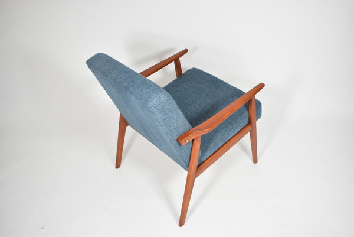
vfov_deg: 40.0
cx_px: 177
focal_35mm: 33
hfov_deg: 57.2
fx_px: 325
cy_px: 118
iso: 800
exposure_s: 1/125
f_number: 5
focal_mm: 22
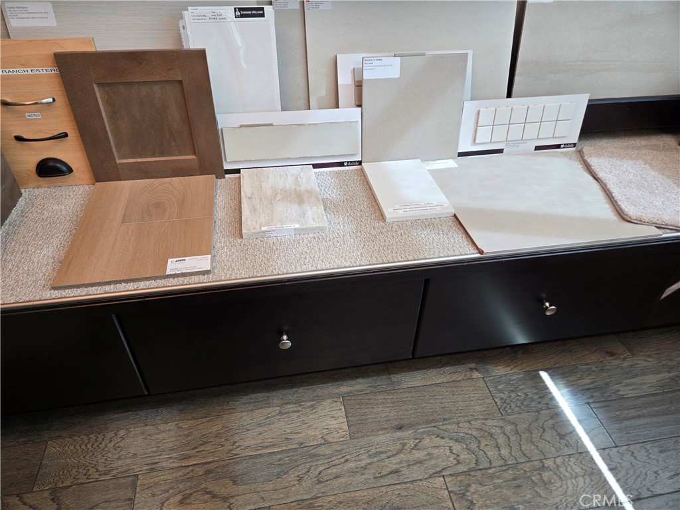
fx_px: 452
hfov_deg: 73.9
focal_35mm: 23
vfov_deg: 58.9
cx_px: 340
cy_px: 255
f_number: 1.8
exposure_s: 1/120
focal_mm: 5.4
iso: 80
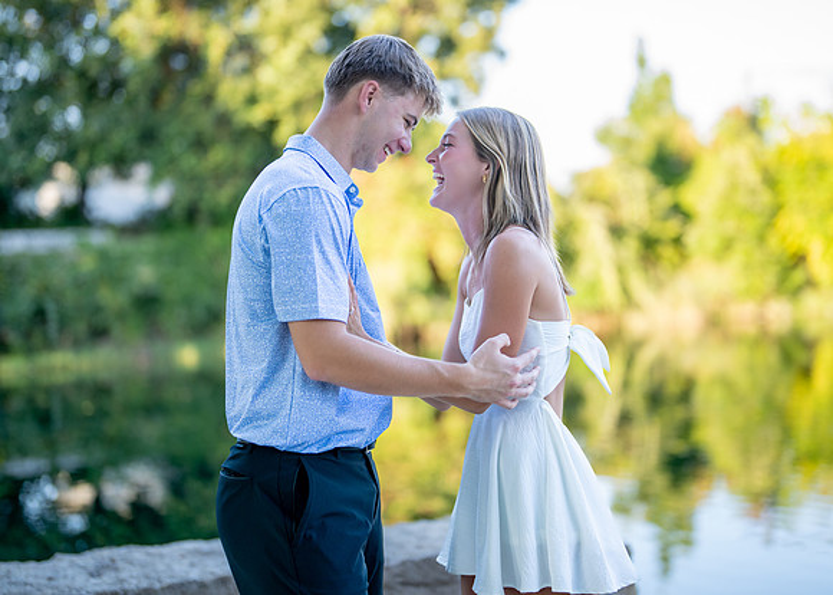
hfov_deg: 33.0
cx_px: 450
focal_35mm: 59
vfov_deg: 23.9
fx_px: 1406
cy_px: 261
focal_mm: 50
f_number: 1.2
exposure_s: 1/1250
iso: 250
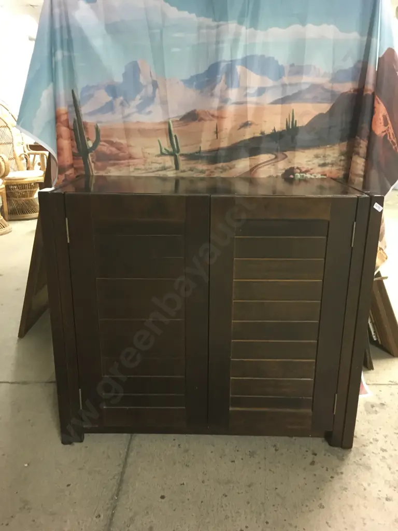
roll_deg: -0.4
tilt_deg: -16.2
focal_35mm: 29
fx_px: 445
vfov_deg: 61.7
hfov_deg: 48.2
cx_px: 199
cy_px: 266
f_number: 2.2
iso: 200
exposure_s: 1/17
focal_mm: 4.15
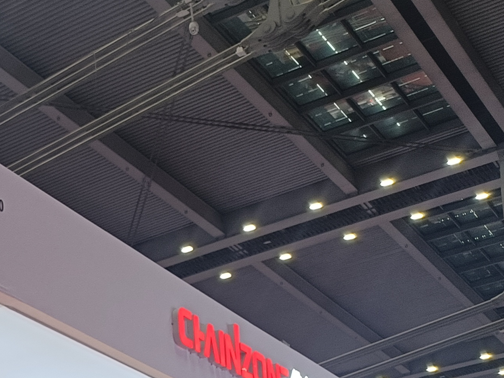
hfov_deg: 19.1
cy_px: 484
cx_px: -269
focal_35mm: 89
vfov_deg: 15.8
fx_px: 1296
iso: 220
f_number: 1.7
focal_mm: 4.7
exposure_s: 1/50
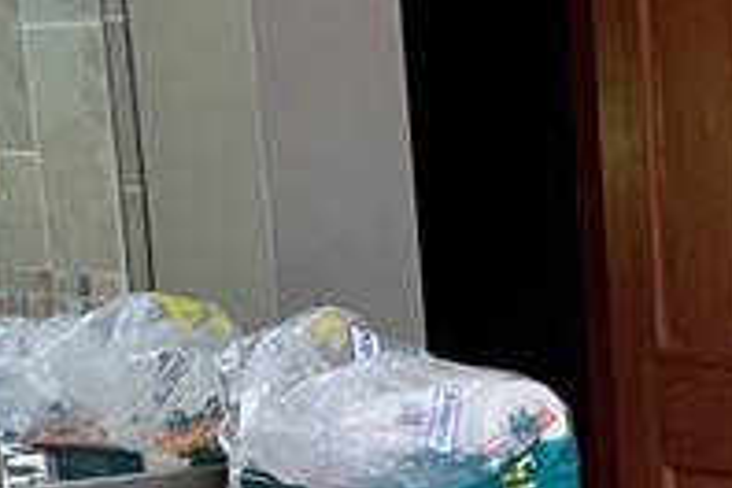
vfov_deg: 8.4
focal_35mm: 156
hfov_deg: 12.7
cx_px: 961
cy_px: 939
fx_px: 3172
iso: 50
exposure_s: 1/120
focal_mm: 3
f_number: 1.8
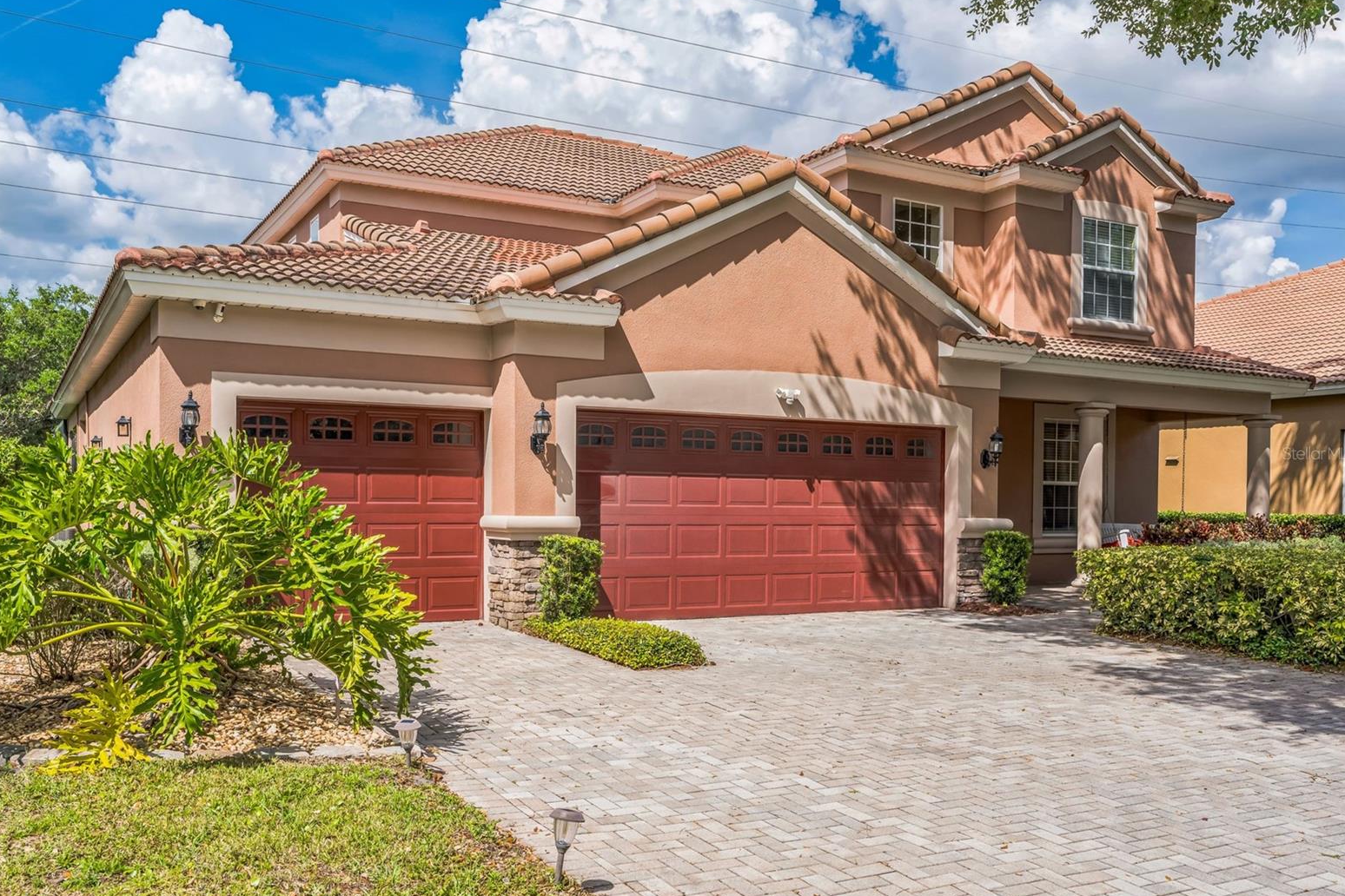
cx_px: 665
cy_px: 453
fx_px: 1158
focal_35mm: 31
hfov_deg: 60.3
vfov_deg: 42.3
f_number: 9
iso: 100
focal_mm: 30
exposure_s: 1/125
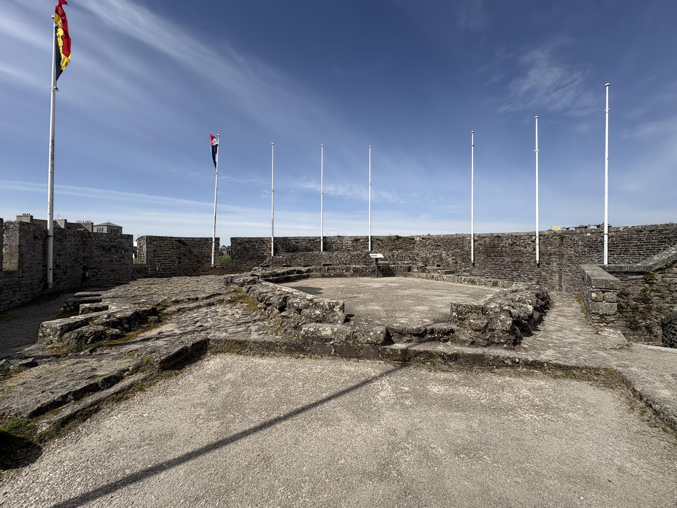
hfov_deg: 102.1
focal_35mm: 14
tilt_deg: +0.8
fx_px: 274
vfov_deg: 85.7
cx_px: 338
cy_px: 254
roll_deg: +0.4
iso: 50
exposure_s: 1/3390
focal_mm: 2.22
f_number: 2.2
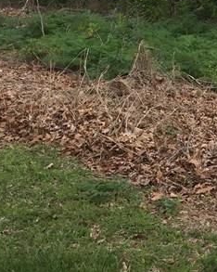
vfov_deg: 18.7
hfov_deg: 14.4
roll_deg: +0.6
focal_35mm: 99
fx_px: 796
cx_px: 330
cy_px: -14
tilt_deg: -3.1
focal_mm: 4.15
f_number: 2.2
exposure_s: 1/775
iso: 32
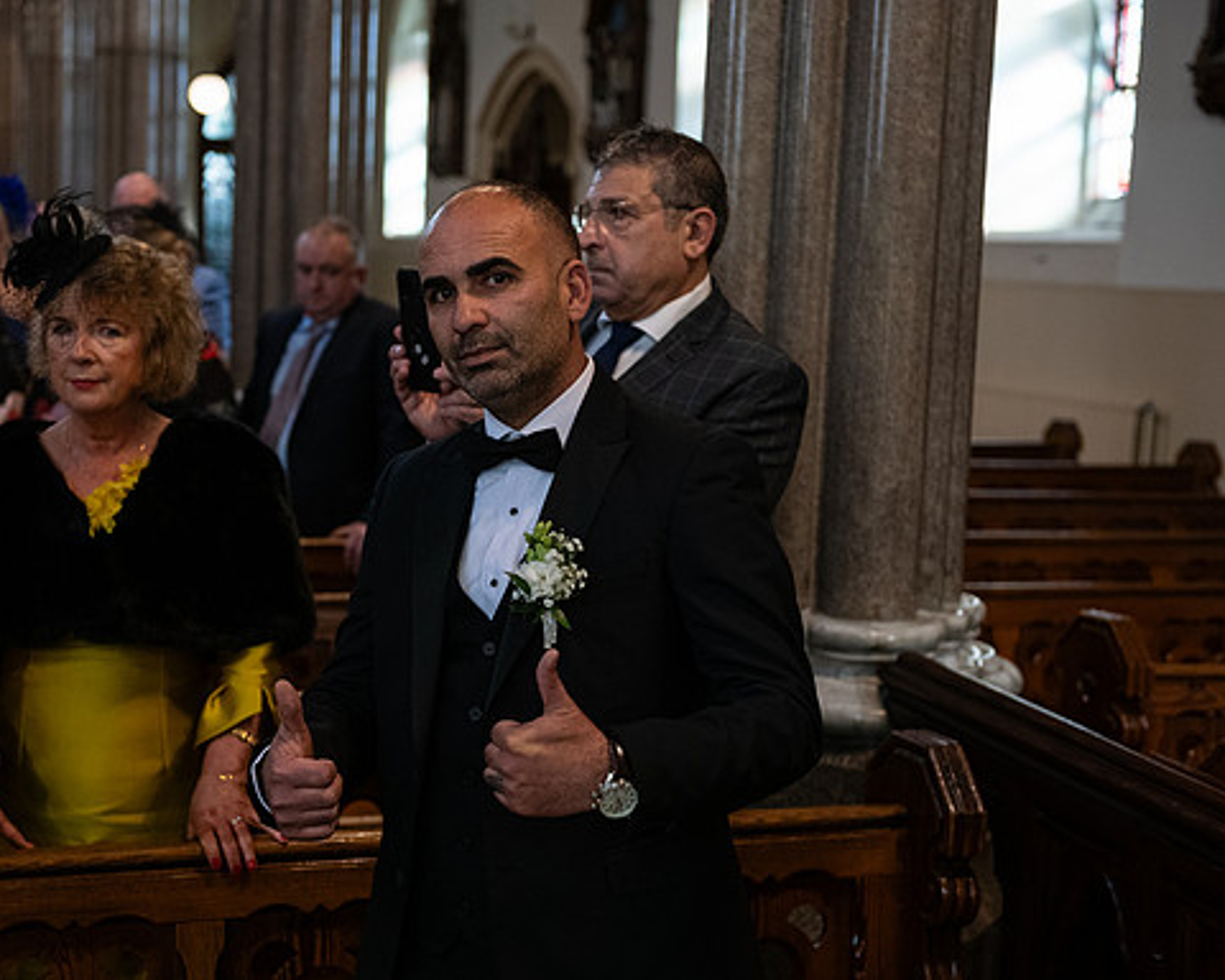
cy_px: 489
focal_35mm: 59
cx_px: 487
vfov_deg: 25.8
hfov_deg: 31.9
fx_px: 2139
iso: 1250
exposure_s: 1/160
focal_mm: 52
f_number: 3.5
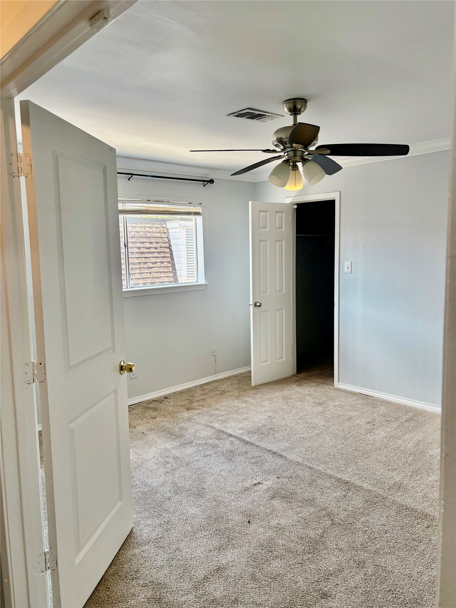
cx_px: 228
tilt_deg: -6.0
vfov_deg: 67.3
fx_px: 457
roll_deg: +1.1
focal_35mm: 26
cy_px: 304
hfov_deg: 53.1
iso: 100
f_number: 1.6
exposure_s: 1/227
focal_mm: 5.96
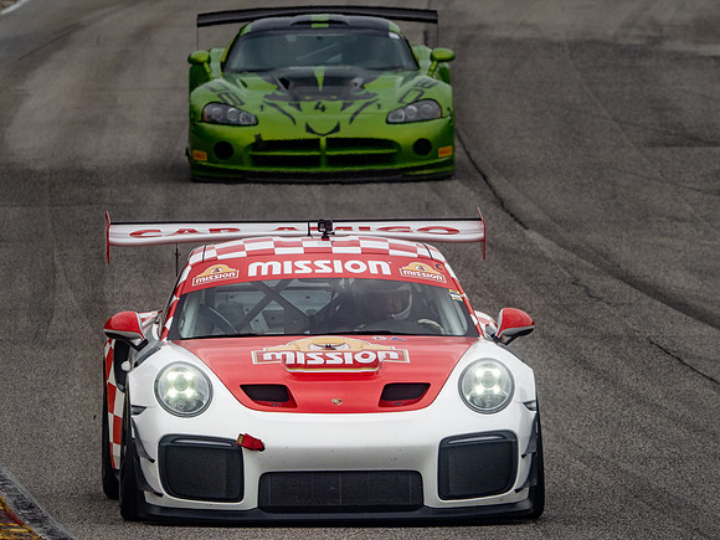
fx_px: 17492
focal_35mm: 841
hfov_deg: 2.4
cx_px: 360
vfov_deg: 1.8
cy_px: 270
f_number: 11
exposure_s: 1/400
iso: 400
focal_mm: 420
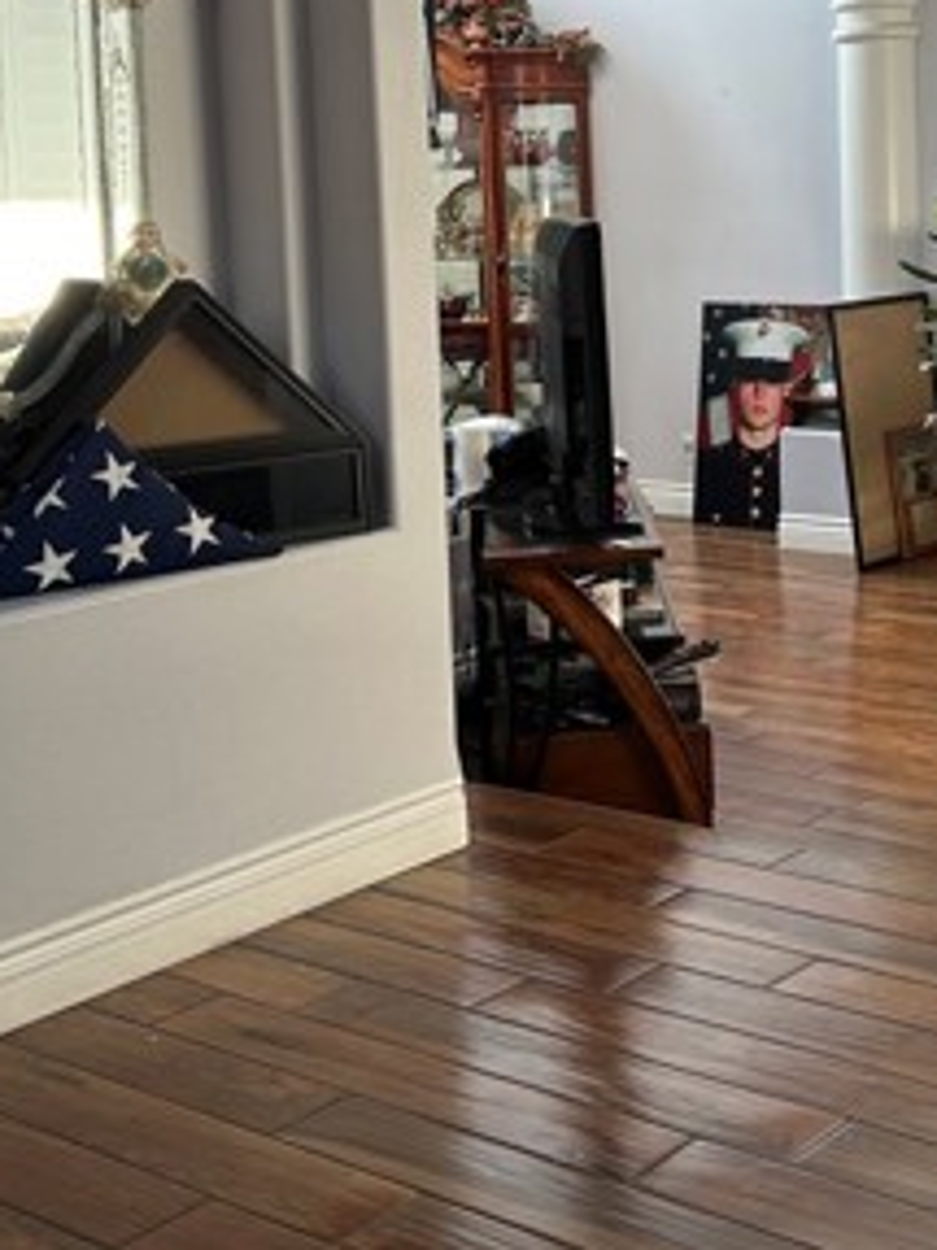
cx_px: 723
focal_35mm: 58
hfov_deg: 24.9
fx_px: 2095
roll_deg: +1.8
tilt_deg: -4.6
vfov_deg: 32.7
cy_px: 327
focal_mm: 5.7
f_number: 1.5
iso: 32
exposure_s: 1/121
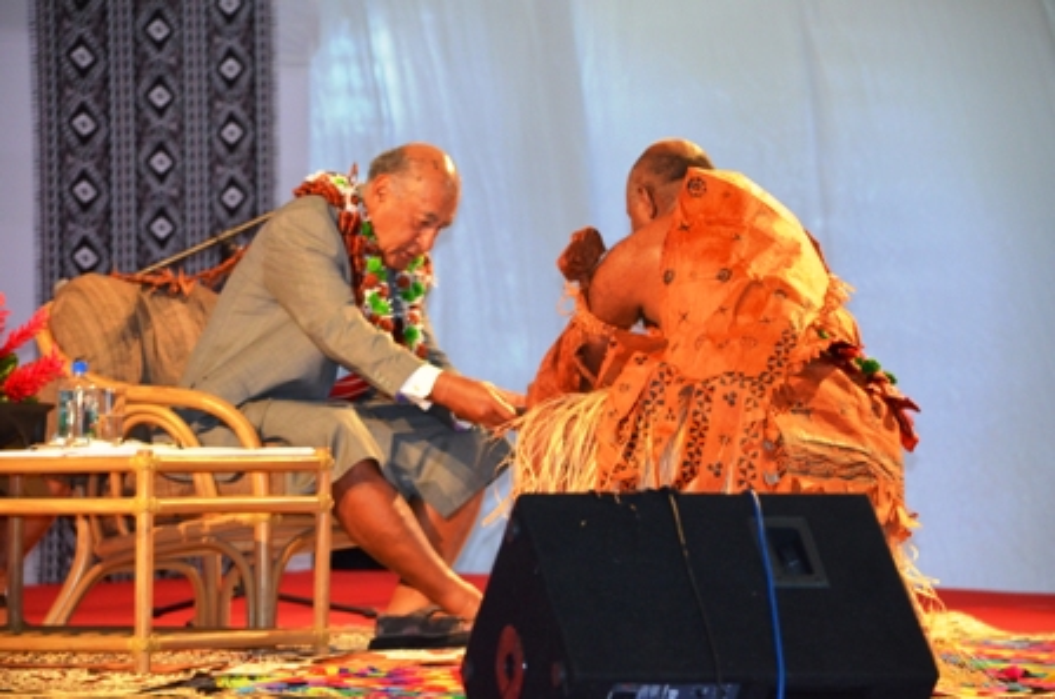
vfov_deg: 7.9
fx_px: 5090
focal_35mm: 174
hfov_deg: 11.8
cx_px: 528
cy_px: 350
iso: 1600
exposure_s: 1/60
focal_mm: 116
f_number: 4.8
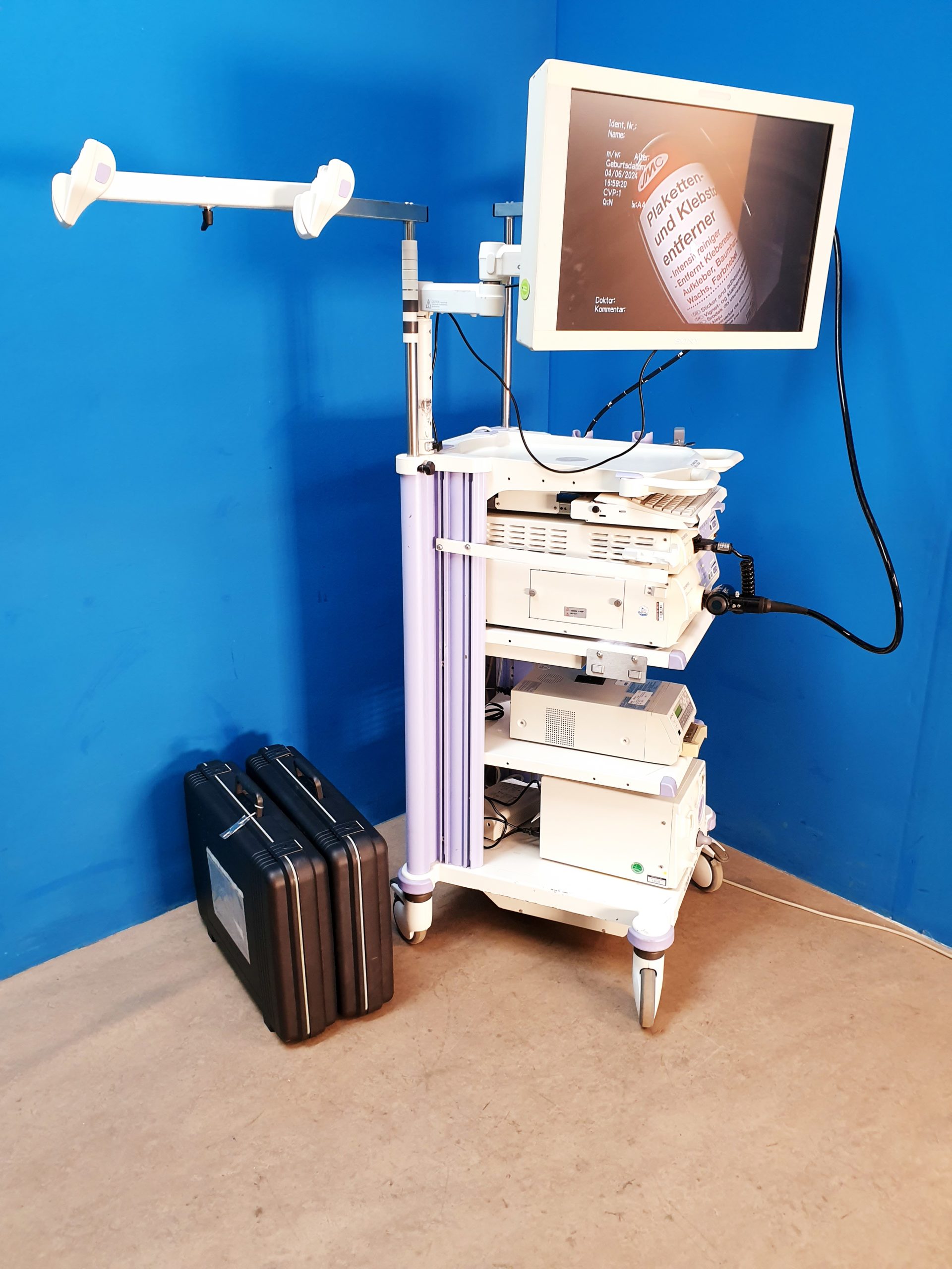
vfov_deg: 67.3
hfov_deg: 53.1
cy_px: 634
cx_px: 476
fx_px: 953
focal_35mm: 26
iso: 200
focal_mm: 4.3
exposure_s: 1/50
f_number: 2.4
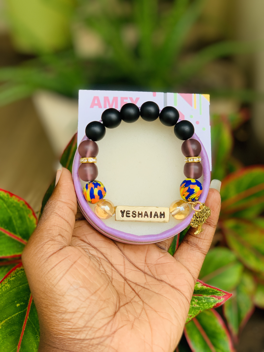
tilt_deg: -26.7
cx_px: 132
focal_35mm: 52
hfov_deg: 28.0
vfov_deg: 36.8
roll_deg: -1.3
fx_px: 529
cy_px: 176
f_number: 2.4
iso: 20
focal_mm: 6
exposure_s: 1/122
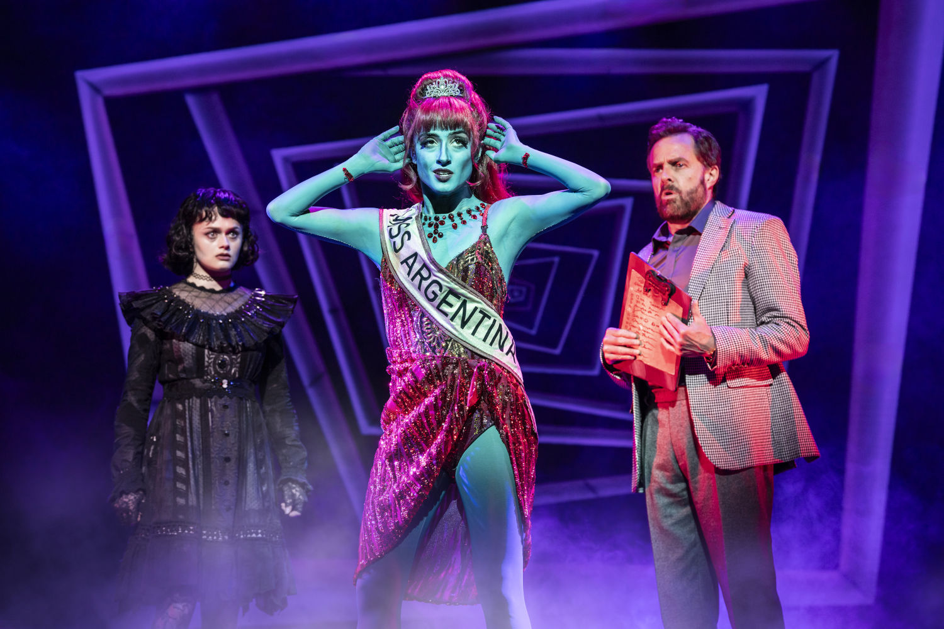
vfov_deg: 13.3
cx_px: 472
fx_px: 2701
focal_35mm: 103
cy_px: 314
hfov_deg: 19.8
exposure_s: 1/320
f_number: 4.5
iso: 500
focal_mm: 103
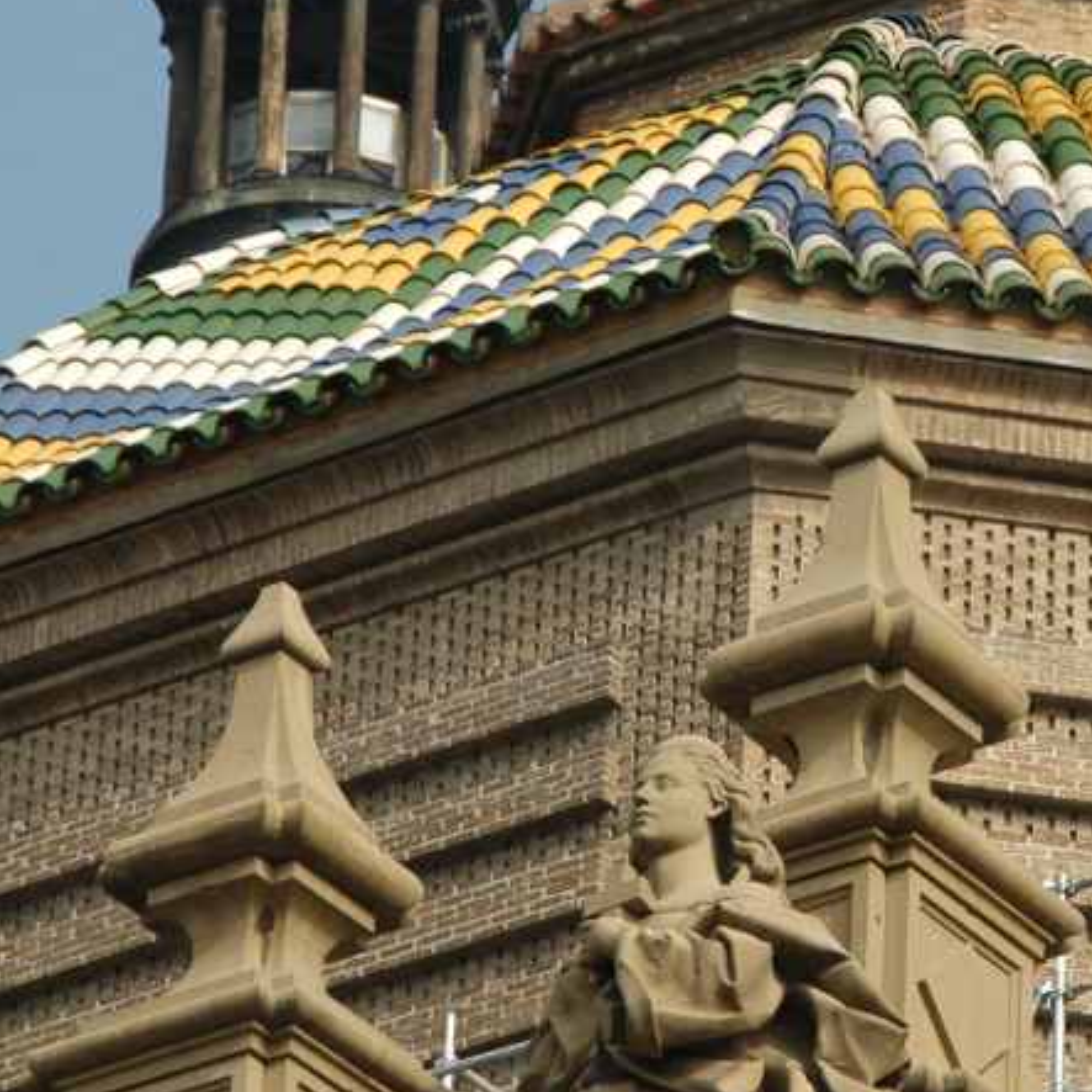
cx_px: 944
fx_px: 11028
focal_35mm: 309
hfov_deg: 5.7
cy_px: 456
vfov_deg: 5.7
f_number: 8
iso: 400
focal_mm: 105
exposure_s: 1/800
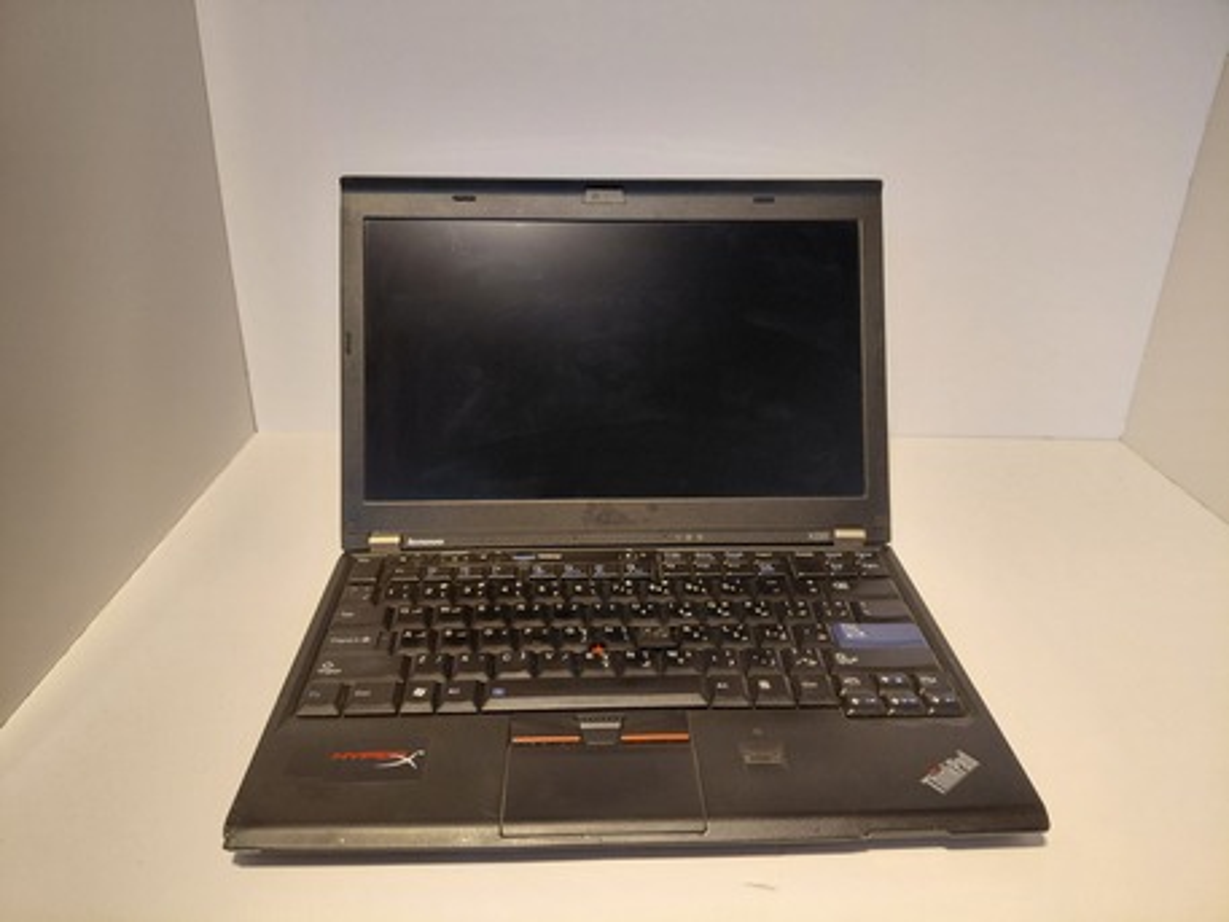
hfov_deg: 69.4
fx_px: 888
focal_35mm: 25
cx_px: 614
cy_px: 461
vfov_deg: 54.9
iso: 250
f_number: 1.8
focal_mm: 4.69
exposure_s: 1/120
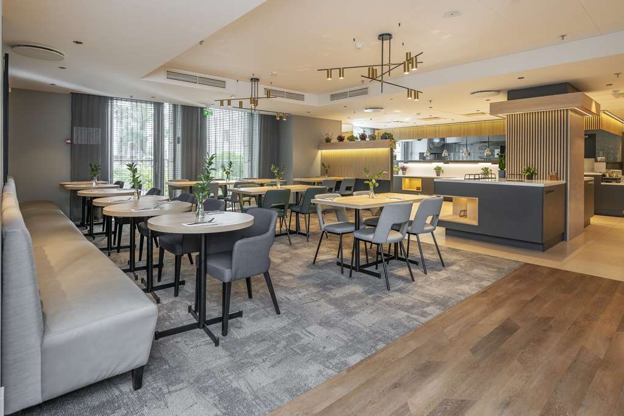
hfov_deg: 88.4
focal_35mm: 18
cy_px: 208
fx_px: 321
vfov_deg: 65.9
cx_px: 312
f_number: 4
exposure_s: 1/60
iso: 320
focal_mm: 18.5
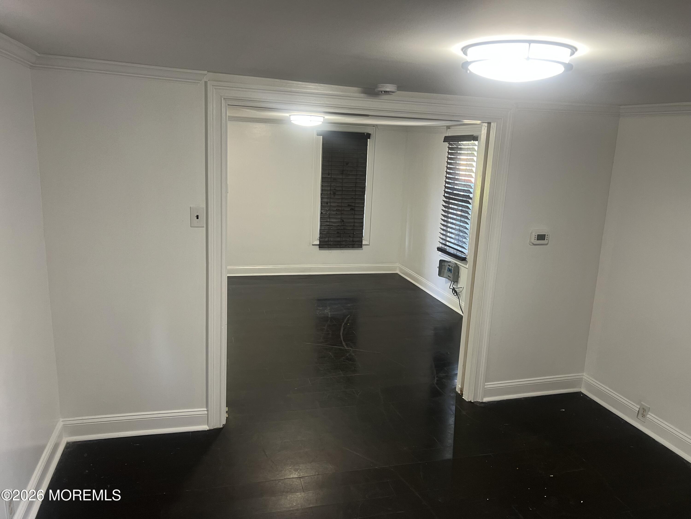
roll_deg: -3.0
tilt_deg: -11.4
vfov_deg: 53.1
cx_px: 346
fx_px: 519
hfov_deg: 67.3
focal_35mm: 26
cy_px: 260
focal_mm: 5.7
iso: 125
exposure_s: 1/60
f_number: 1.5
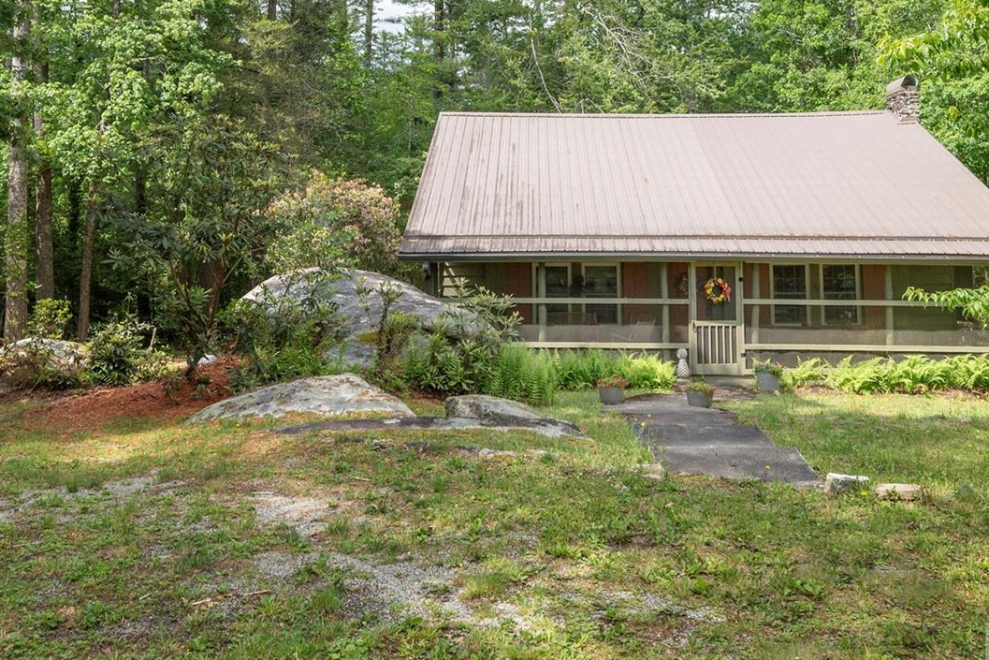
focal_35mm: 31
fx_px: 852
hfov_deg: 58.8
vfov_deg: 41.2
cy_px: 168
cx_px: 326
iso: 250
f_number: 7.1
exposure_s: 1/400
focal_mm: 16
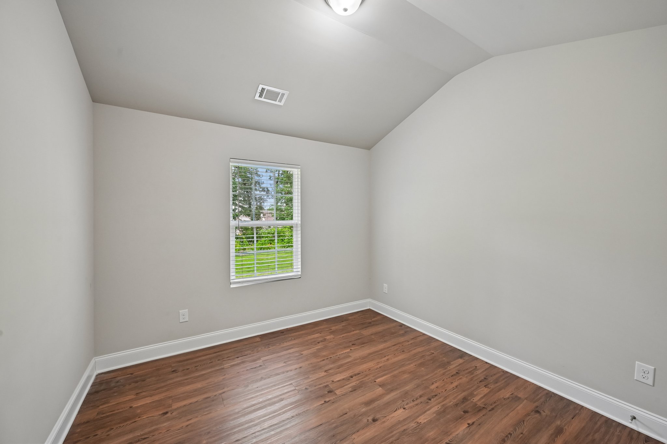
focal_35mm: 14
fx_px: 259
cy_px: 222
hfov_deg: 104.3
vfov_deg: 81.2
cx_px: 334
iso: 360
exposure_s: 1/15
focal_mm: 14
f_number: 8
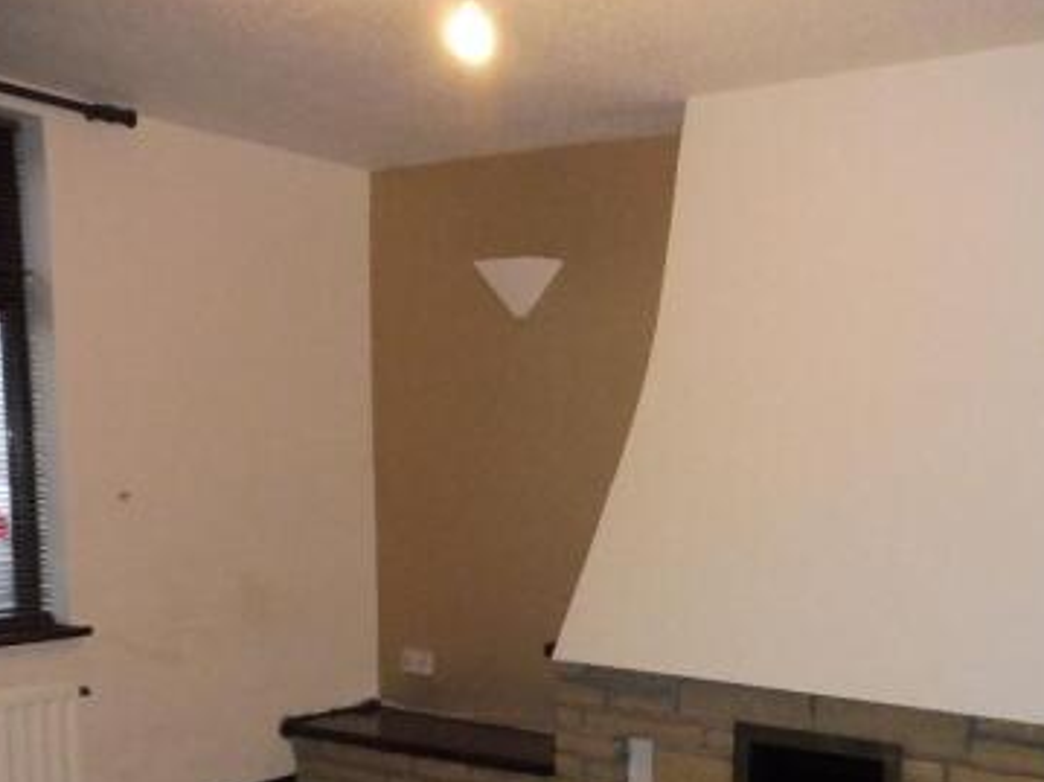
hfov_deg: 46.4
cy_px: 597
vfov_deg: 35.9
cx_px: 763
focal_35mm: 39
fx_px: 1176
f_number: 3.3
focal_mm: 4.3
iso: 400
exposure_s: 1/60
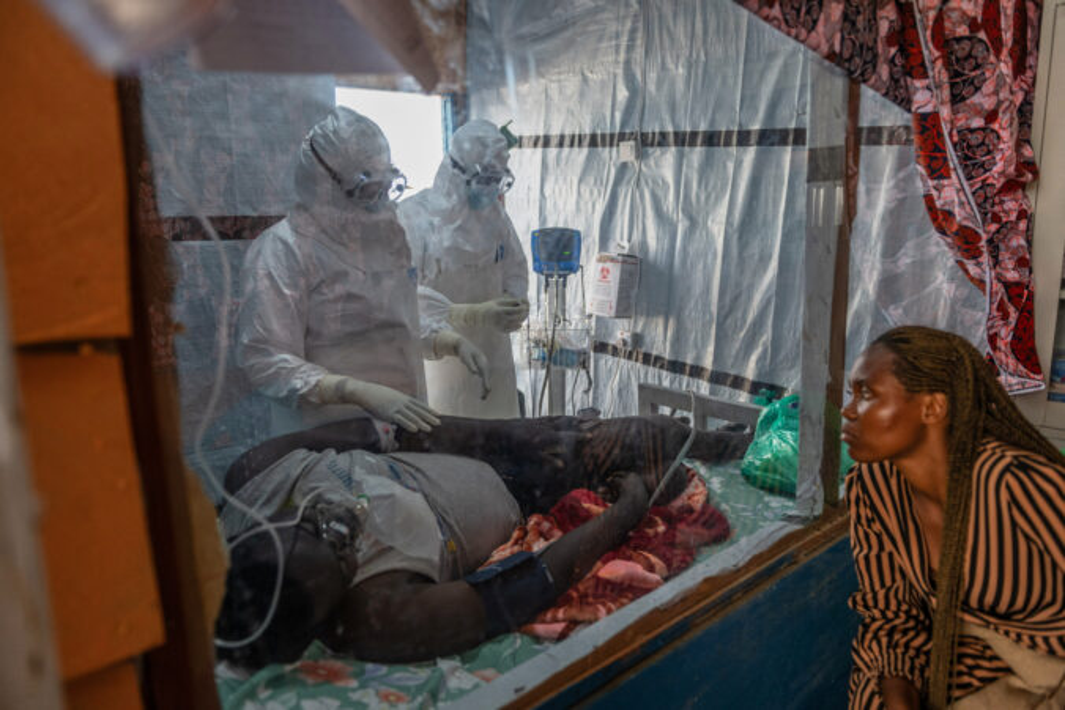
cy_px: 355
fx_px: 710
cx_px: 532
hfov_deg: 73.7
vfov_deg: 53.2
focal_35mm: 24
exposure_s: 1/400
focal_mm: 24
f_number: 2.8
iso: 1000
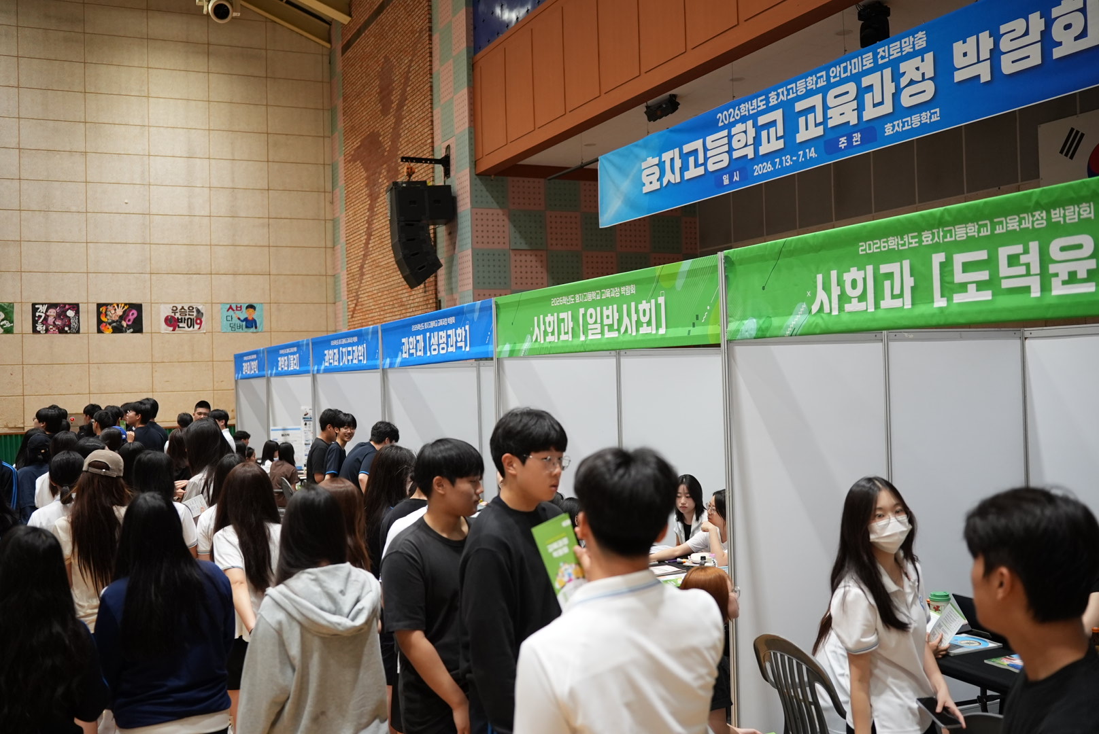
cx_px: 550
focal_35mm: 35
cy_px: 367
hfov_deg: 54.4
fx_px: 1069
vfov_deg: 37.9
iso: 2500
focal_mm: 35
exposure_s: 1/400
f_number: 2.8
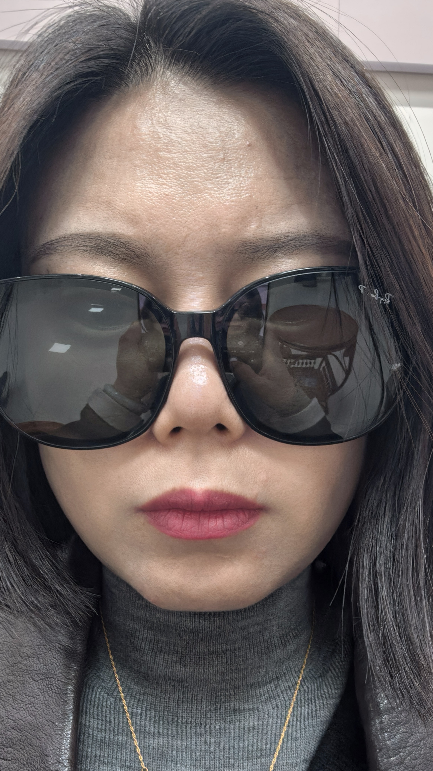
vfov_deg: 64.3
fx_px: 612
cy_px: 385
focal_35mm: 30
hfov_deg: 38.9
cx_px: 208
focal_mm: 2.7
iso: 500
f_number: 2.4
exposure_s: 1/33.3
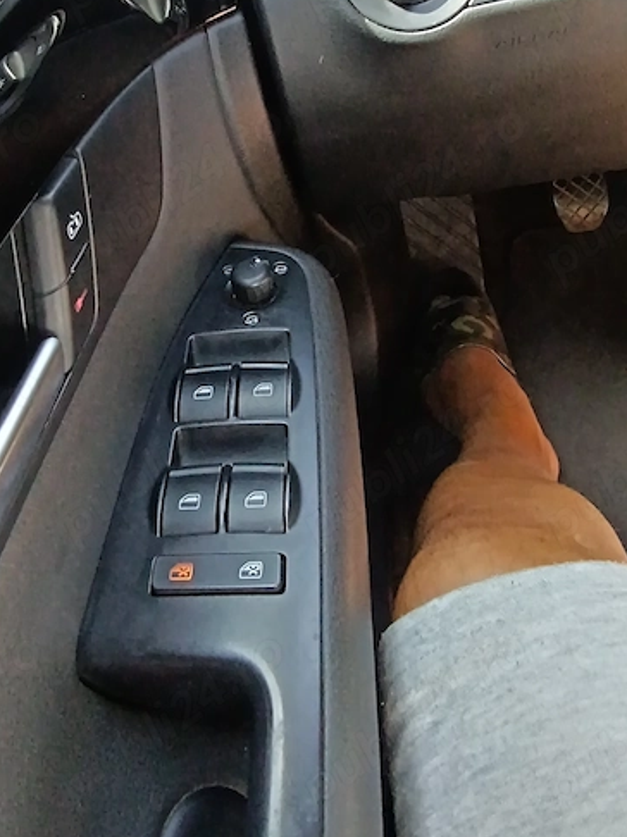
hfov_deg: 49.7
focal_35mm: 28
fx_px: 677
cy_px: 250
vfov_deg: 61.2
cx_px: 291
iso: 421
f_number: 2.2
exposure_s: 1/100
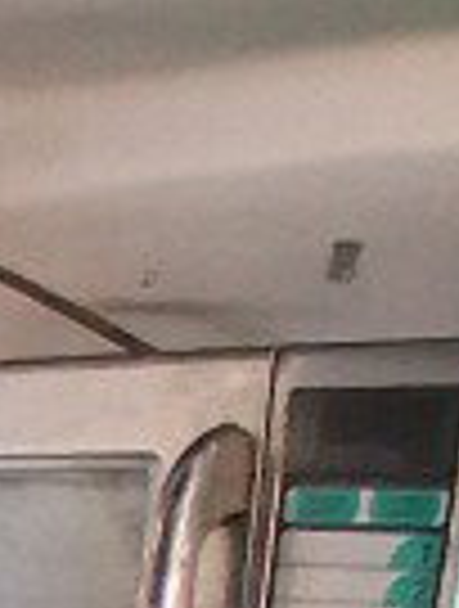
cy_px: 1214
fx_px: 1795
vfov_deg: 15.4
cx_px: -220
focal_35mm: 102
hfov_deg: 13.7
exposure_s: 1/40
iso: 500
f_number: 2.2
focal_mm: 1.4
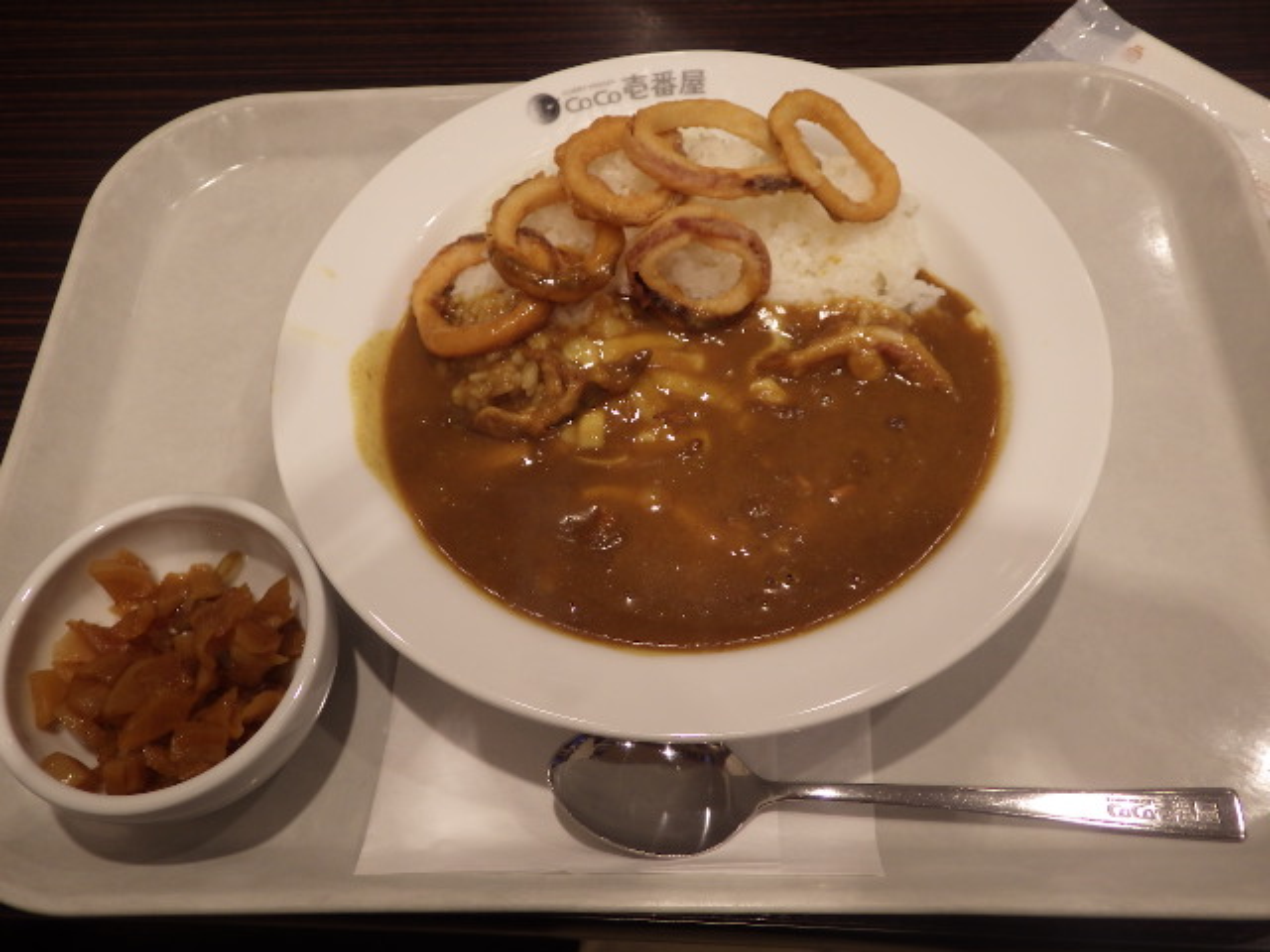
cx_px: 635
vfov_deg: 45.4
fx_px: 1137
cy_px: 476
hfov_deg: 58.4
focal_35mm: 31
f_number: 2.3
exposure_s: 1/80
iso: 125
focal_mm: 5.5
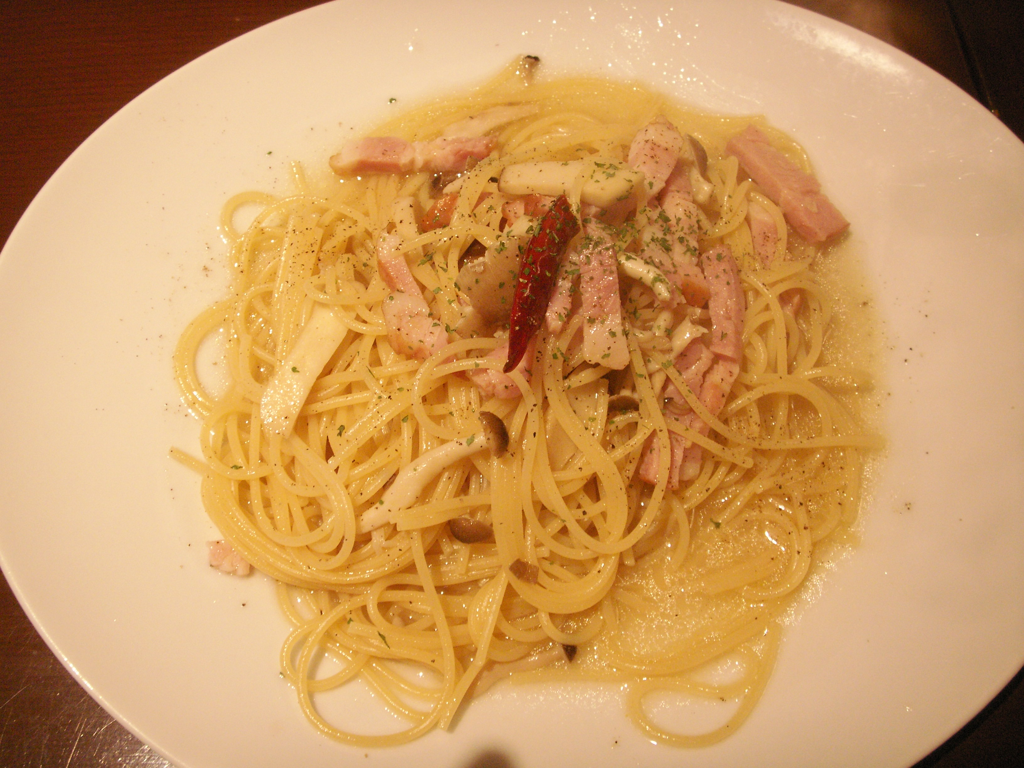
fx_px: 1095
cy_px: 384
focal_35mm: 37
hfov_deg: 50.1
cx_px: 512
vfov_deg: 38.7
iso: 160
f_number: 3.5
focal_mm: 7.7
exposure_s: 1/15
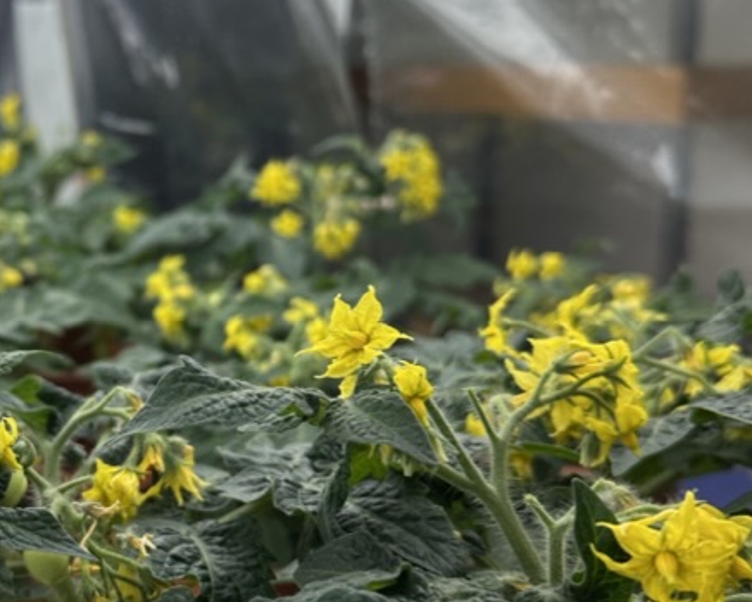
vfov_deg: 27.6
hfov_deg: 32.9
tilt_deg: -9.6
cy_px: 307
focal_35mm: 55
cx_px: 125
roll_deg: +1.0
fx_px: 1224
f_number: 1.78
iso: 80
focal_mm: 6.86
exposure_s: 1/887
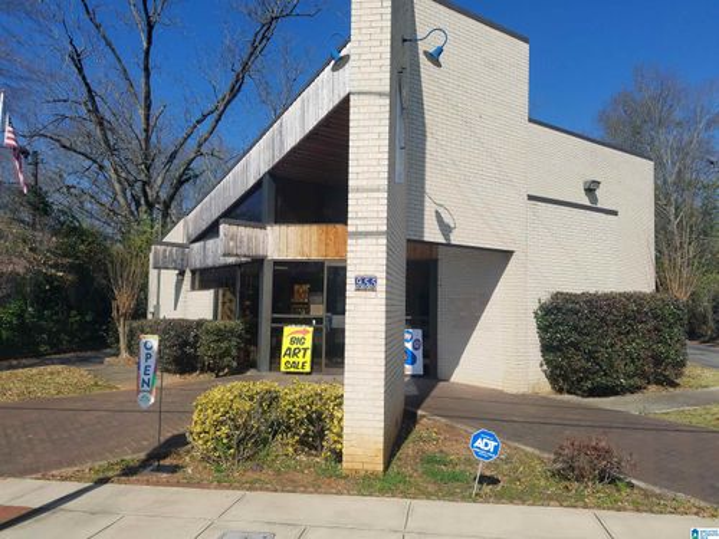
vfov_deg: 53.1
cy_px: 270
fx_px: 540
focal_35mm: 26
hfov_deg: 67.3
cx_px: 360
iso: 50
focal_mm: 4.2
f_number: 1.7
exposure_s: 1/3592
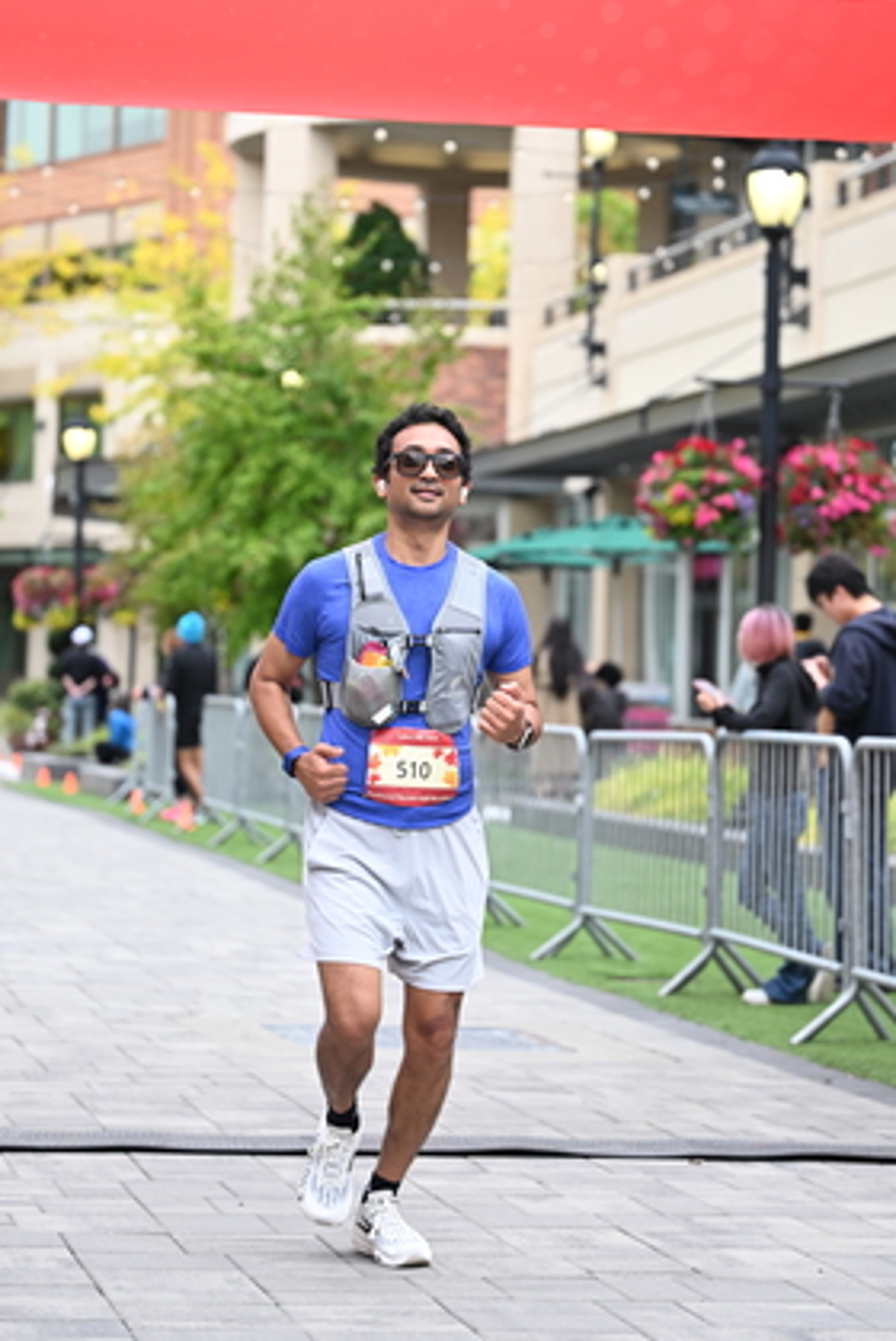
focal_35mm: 105
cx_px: 488
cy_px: 560
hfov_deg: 13.1
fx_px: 3913
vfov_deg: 19.4
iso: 640
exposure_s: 1/1600
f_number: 2.8
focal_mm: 80
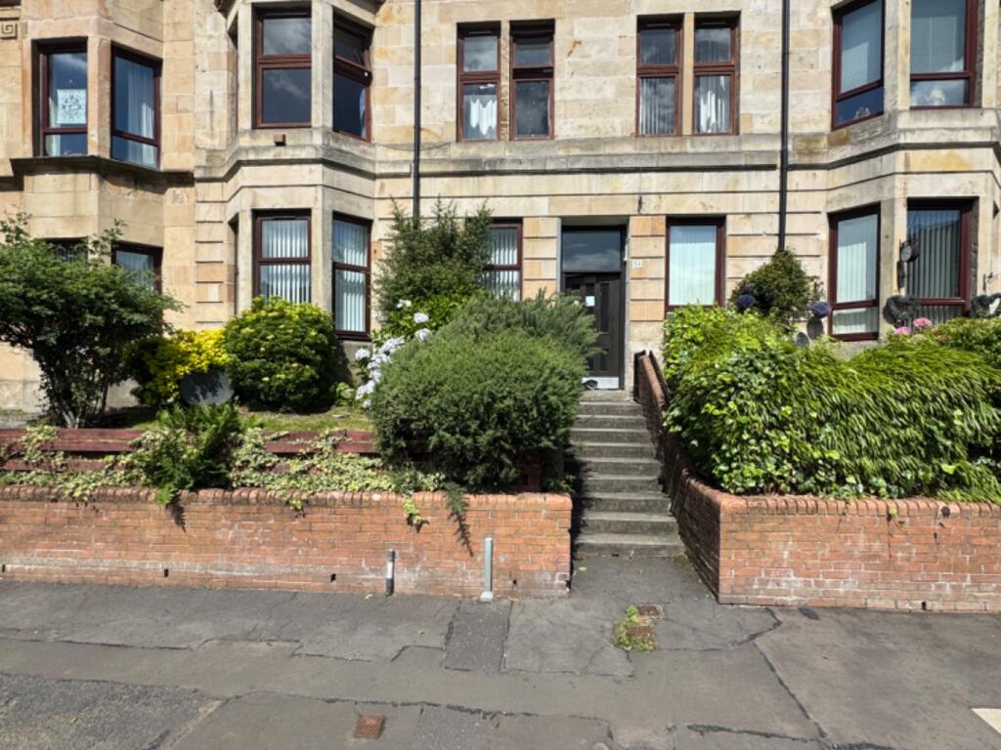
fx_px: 405
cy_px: 375
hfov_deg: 102.1
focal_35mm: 14
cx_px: 500
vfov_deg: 85.7
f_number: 2.2
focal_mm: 2.22
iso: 50
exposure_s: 1/2273
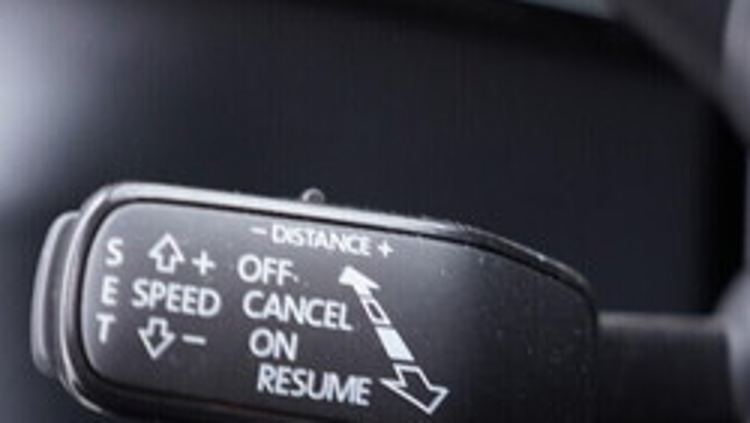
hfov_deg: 25.6
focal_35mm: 83
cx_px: 342
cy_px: 328
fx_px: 1652
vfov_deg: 14.5
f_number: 2.8
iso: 500
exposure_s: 1/40
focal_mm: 24
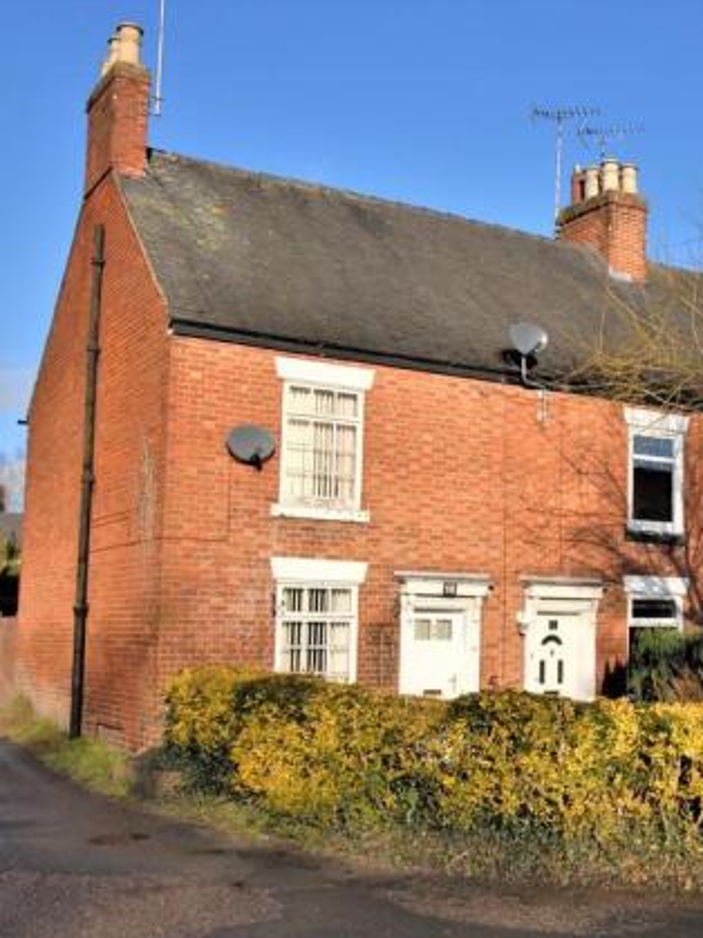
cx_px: 588
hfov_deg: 31.1
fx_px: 1219
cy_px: 480
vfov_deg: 42.1
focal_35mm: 45
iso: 200
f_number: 9
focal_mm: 20
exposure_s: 1/350
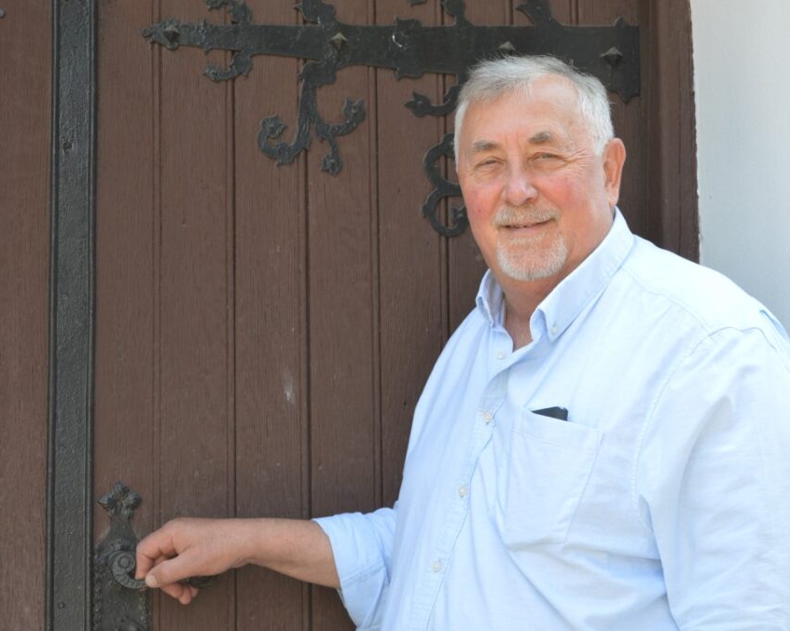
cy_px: 316
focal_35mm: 94
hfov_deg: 20.5
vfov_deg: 16.4
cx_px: 460
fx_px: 2187
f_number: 5.6
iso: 320
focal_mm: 55
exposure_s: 1/125
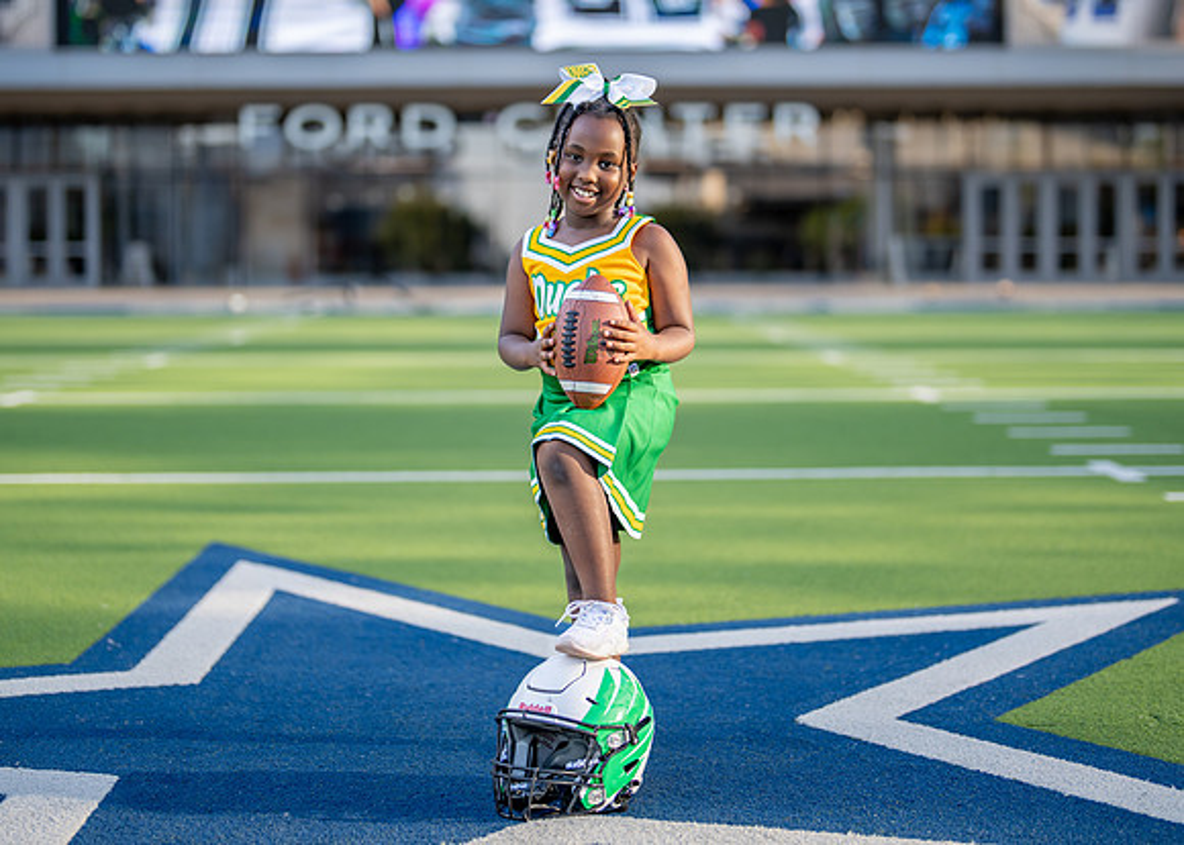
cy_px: 337
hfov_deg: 30.8
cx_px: 594
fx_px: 2146
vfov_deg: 22.2
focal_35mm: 64
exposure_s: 1/2000
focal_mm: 50
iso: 100
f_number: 1.2
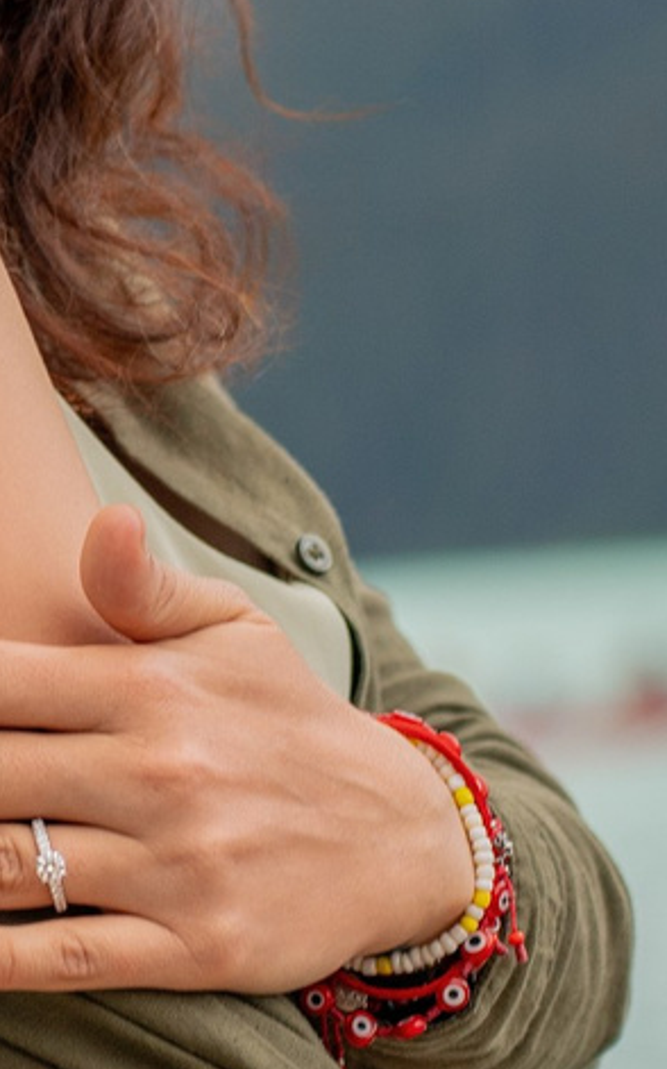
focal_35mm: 377
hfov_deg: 3.5
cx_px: 14
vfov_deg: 5.6
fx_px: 10975
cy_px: 380
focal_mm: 68
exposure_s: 1/400
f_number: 3.2
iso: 160
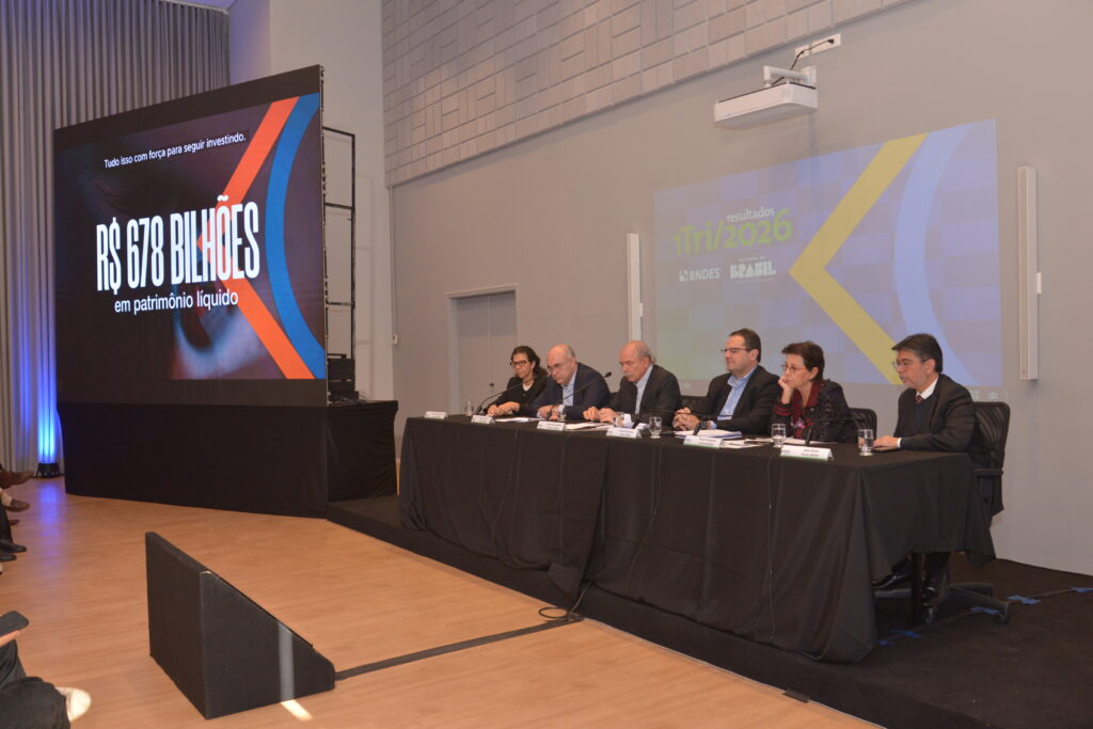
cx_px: 546
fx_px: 911
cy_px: 364
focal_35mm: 30
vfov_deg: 43.6
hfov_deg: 61.9
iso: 1600
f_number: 6.3
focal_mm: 30
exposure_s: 1/200
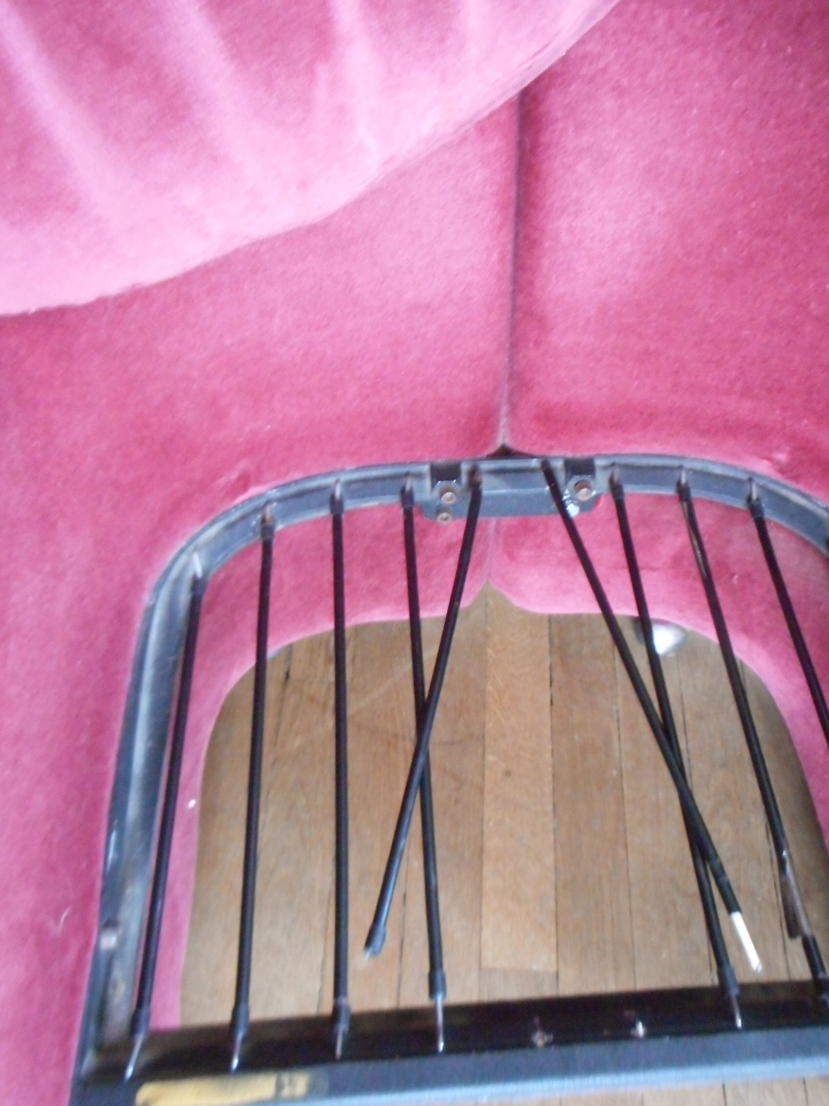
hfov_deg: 49.7
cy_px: 586
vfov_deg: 63.4
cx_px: 450
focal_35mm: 28
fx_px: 894
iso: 800
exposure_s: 1/5
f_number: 3.7
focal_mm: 4.5
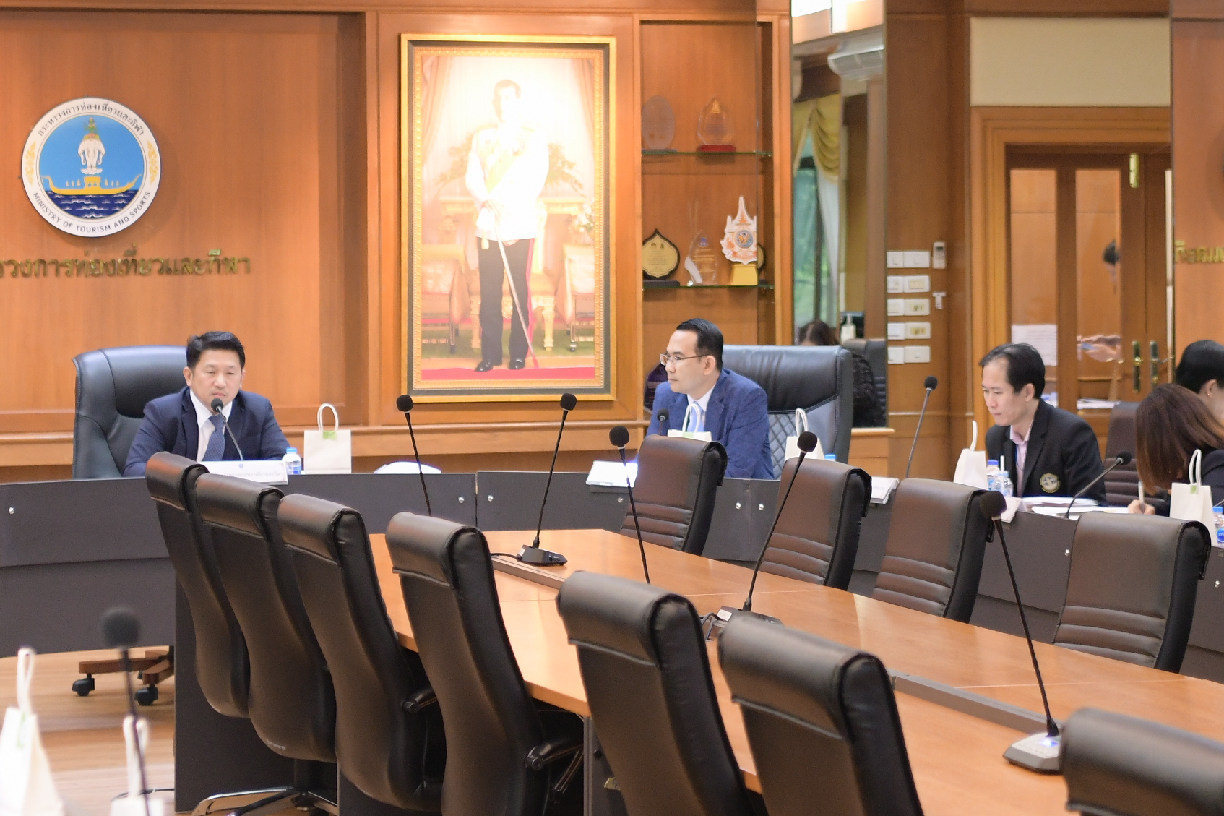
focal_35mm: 117
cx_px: 704
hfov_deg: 17.5
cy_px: 207
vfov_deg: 11.7
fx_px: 3977
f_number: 2.8
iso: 1250
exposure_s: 1/100
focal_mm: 48
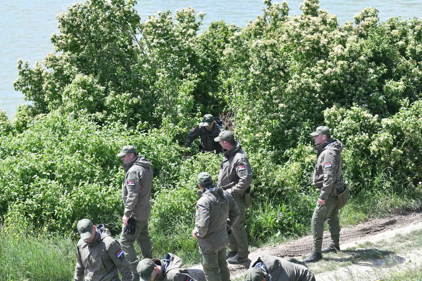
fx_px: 1407
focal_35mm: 120
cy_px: 140
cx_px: 211
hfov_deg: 17.1
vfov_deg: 11.4
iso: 500
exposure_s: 1/1600
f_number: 5
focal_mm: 120
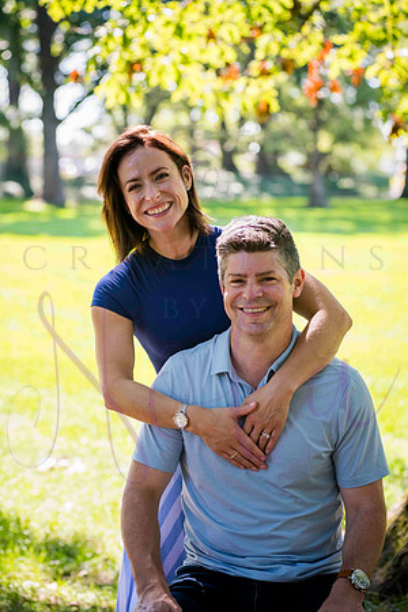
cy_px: 306
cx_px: 204
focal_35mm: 92
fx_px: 1564
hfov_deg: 14.9
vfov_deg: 22.1
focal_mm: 92
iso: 400
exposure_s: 1/320
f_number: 4.5
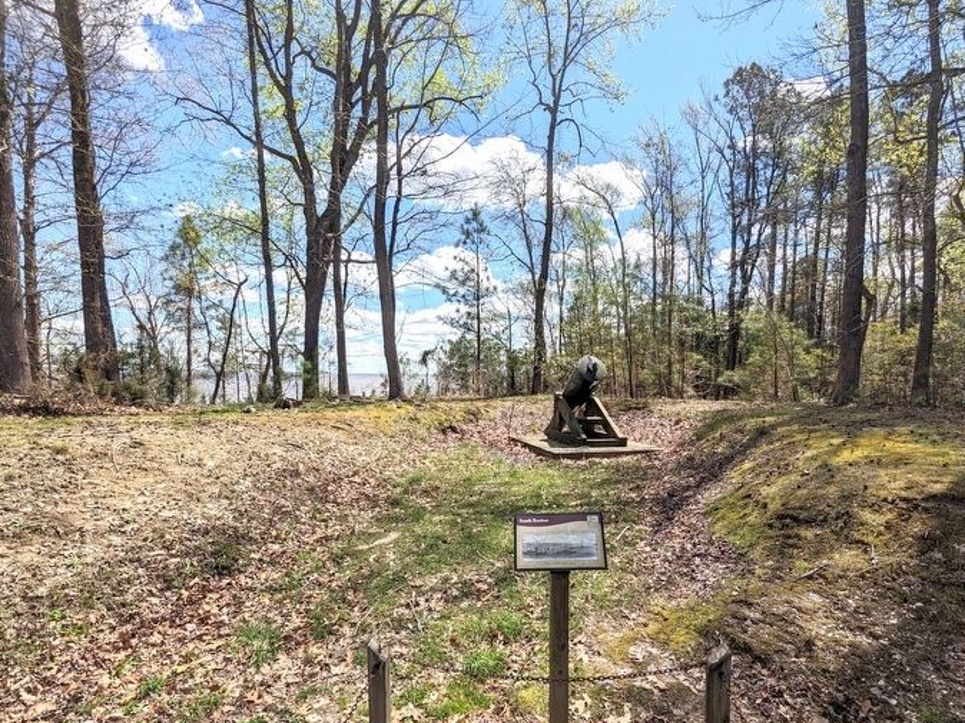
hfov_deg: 84.6
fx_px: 529
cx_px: 511
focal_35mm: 19
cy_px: 417
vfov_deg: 68.3
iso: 31
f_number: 2.2
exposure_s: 1/1721
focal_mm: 2.22
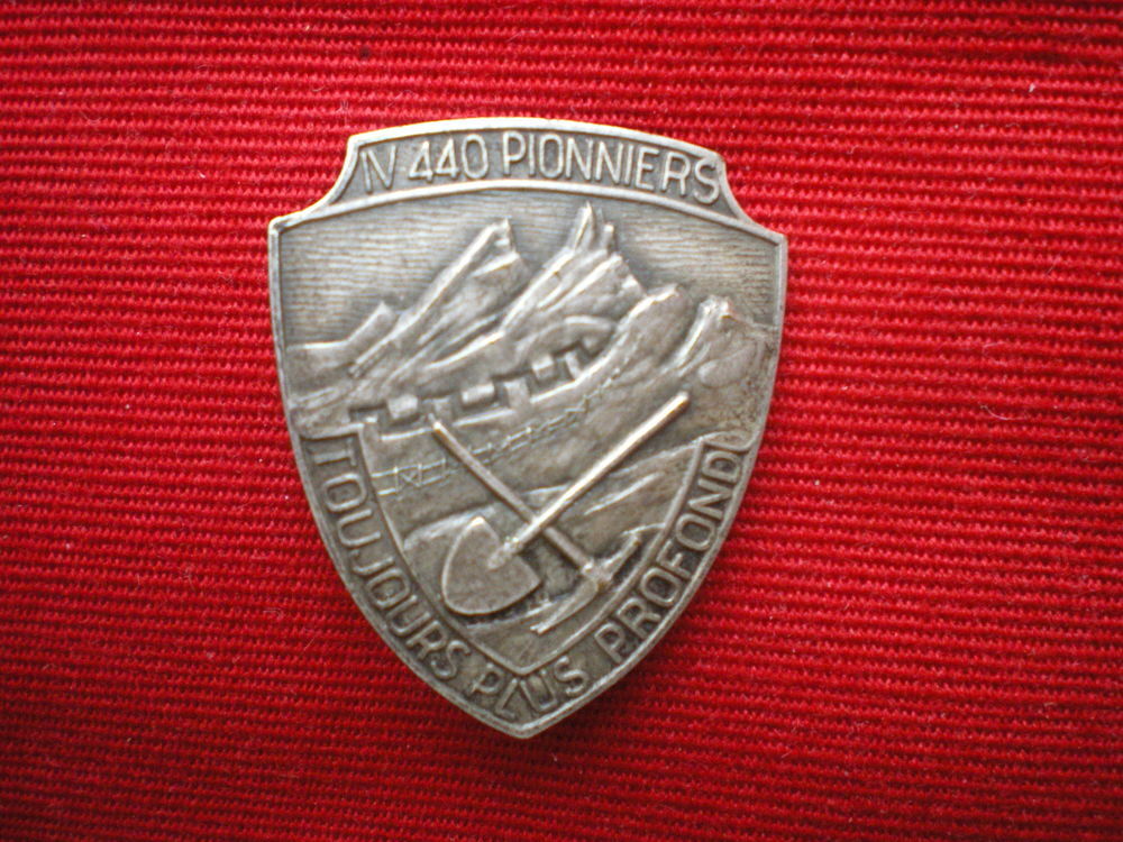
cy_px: 421
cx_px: 562
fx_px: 1233
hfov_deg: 49.0
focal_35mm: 38
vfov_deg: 37.7
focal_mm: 6.3
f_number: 3.1
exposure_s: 1/30
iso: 400
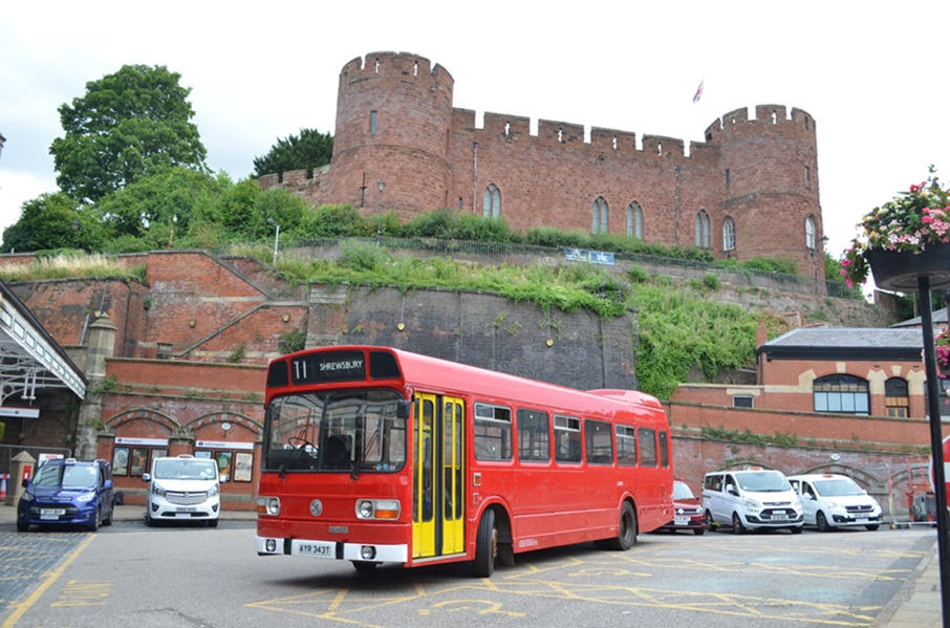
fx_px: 790
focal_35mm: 30
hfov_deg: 62.1
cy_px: 314
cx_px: 475
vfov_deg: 43.4
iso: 400
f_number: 6.3
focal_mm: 20
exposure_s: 1/200
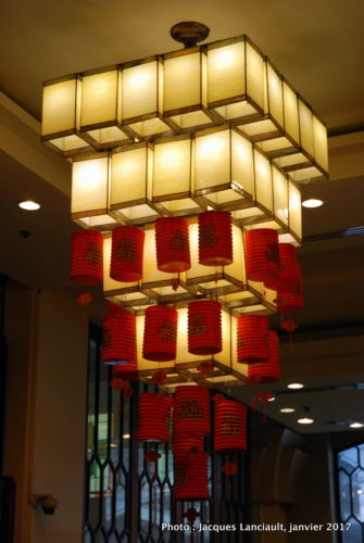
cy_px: 272
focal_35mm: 75
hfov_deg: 18.2
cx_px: 182
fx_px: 1133
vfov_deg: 27.0
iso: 800
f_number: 4.5
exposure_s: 1/40
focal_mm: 50
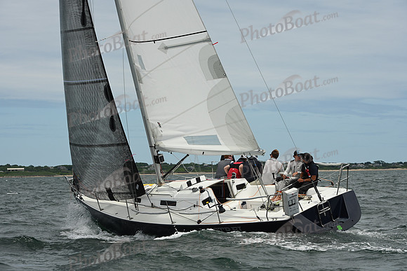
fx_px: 1357
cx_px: 204
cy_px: 136
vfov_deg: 11.4
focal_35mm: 120
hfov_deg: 17.1
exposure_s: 1/1000
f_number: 11
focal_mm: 120
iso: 320
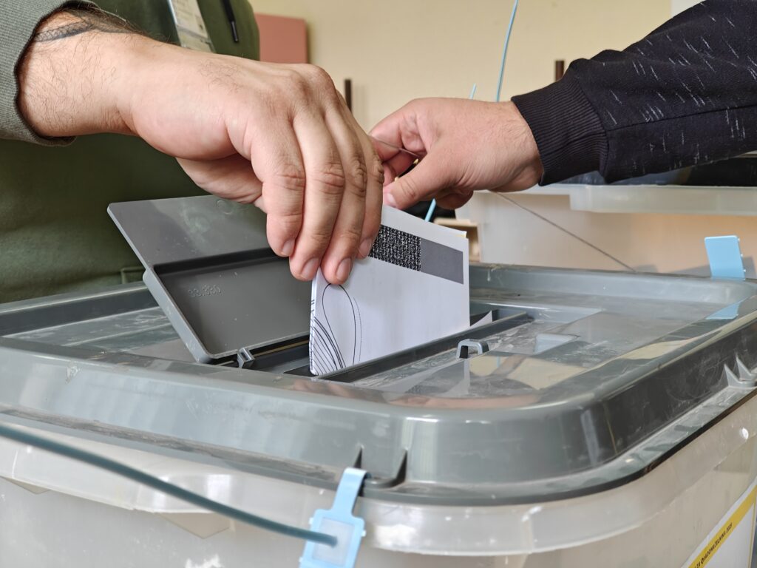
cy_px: 284
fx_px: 1028
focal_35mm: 47
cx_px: 378
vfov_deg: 30.9
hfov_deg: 40.4
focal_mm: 7.1
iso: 1000
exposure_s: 1/50
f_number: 2
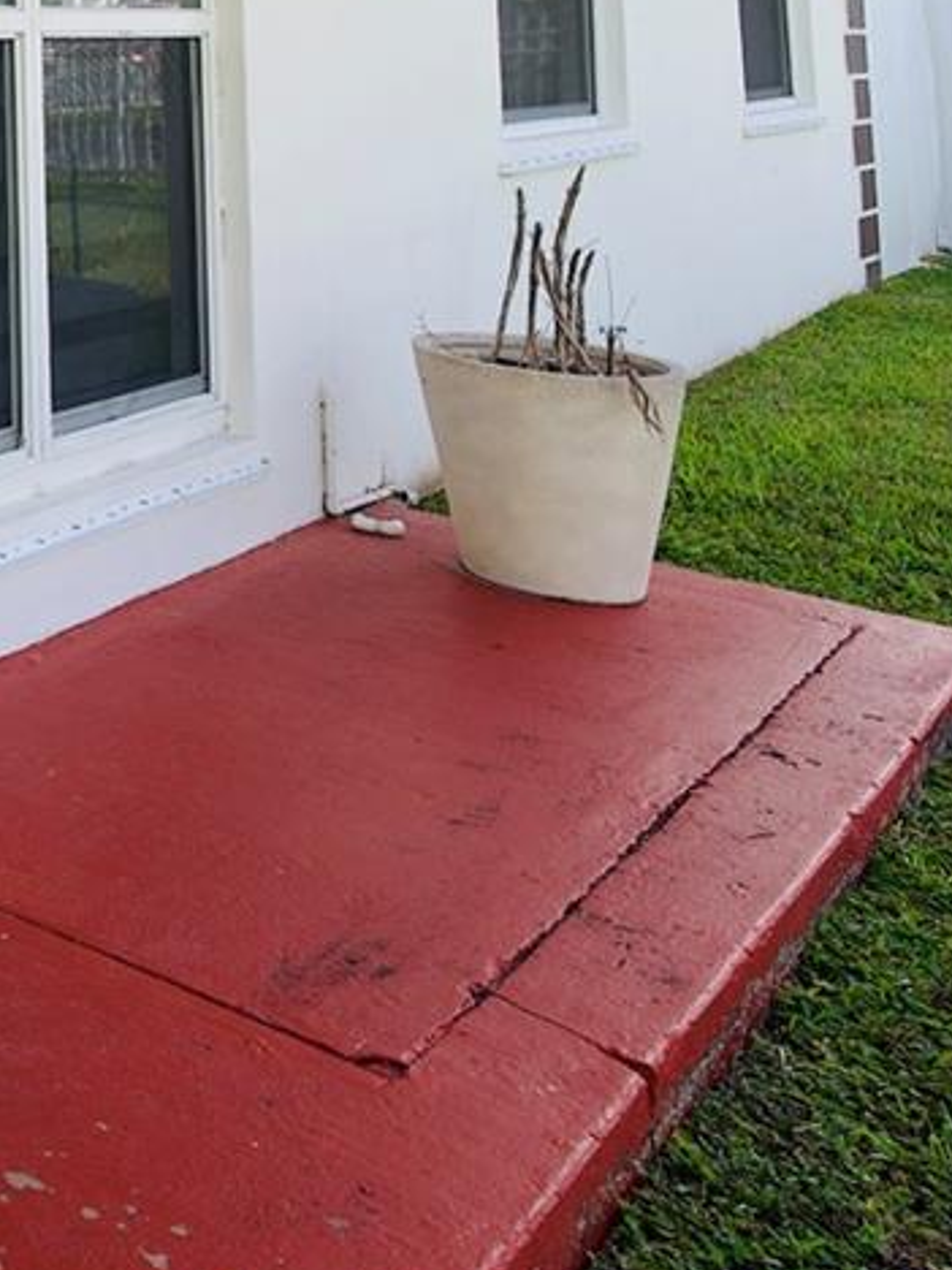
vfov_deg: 35.0
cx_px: -784
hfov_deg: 20.9
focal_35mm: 46
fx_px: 1687
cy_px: -149
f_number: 4.5
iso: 80
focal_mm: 14
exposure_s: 1/320
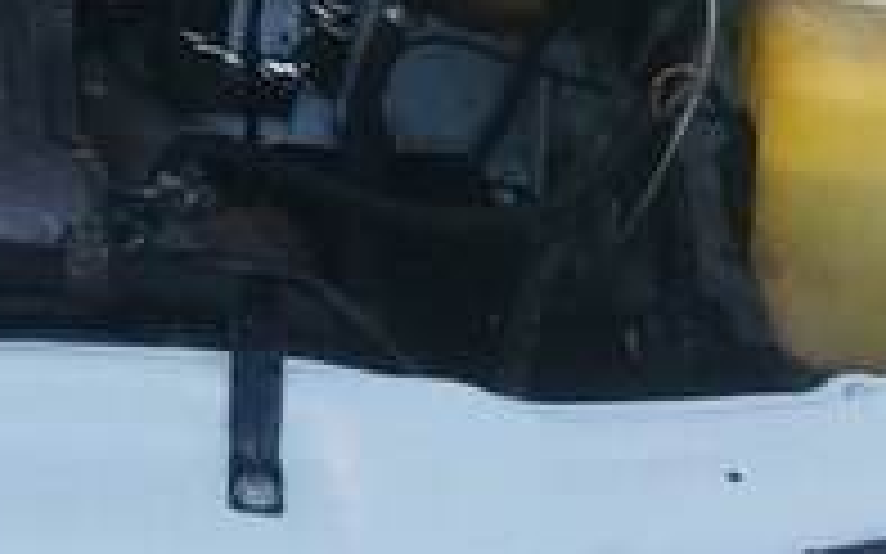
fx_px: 2486
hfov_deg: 19.1
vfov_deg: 11.6
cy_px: -480
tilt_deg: -12.7
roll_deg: +0.5
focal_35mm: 103
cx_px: -171
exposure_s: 1/421
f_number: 2.2
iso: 32
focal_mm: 4.15
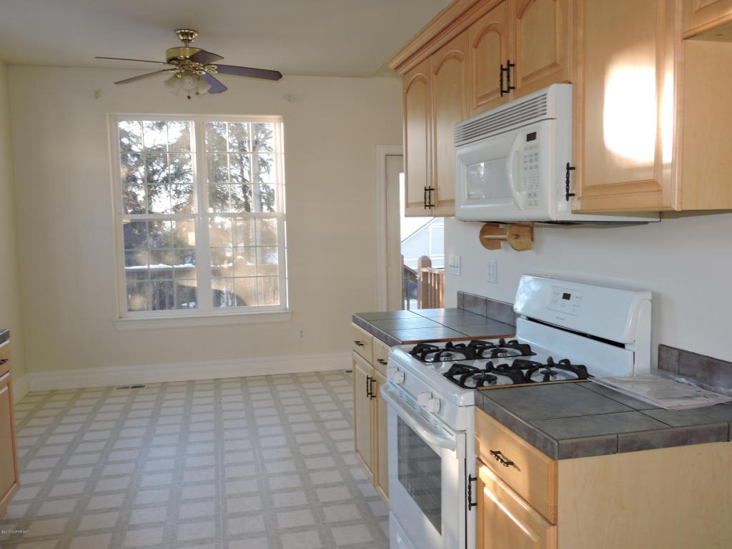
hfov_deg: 60.0
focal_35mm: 30
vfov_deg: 46.8
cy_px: 274
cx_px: 366
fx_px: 634
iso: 100
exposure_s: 1/40
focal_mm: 5.4
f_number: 3.5
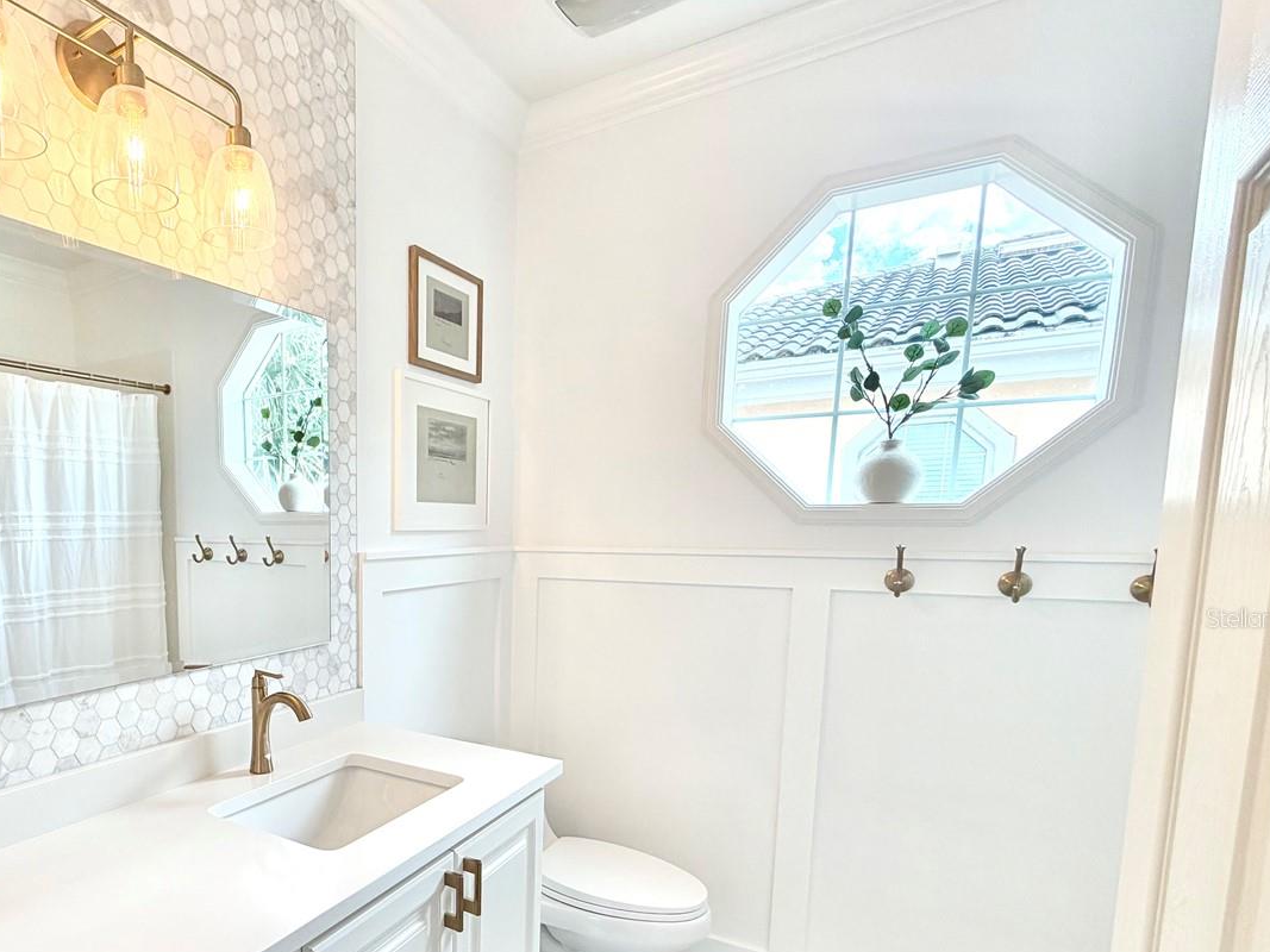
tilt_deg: -6.9
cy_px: 618
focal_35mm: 21
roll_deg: +0.5
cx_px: 367
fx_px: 770
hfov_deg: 75.0
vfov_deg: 62.2
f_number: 2.2
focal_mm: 2.22
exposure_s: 1/120
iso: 64
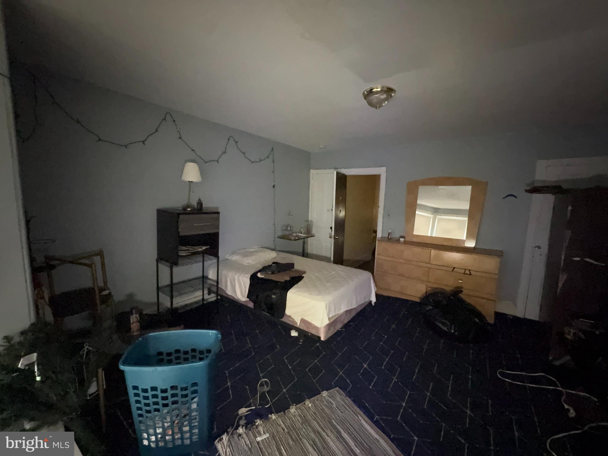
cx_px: 304
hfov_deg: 102.1
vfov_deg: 85.7
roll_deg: -0.7
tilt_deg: -7.9
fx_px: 246
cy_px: 228
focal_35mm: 14
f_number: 2.2
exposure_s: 1/38
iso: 1600
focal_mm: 2.22
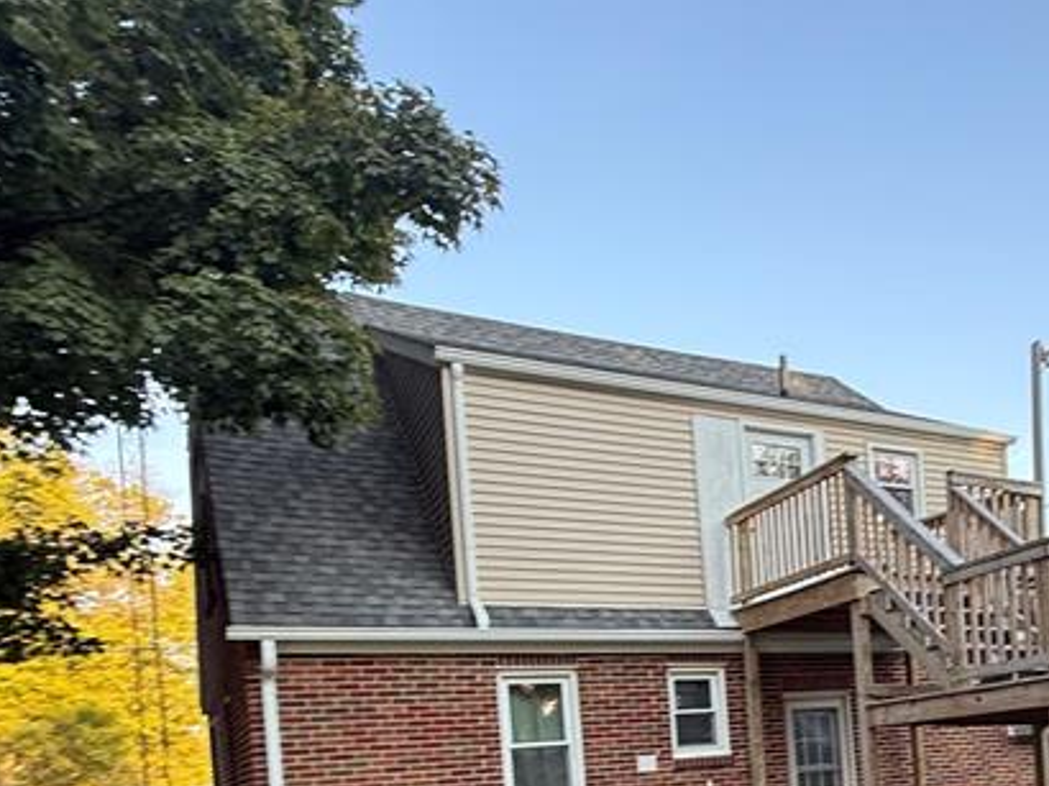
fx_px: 1060
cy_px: 766
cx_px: 926
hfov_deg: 47.8
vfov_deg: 36.9
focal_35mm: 35
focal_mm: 2.22
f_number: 2.2
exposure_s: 1/150
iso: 50
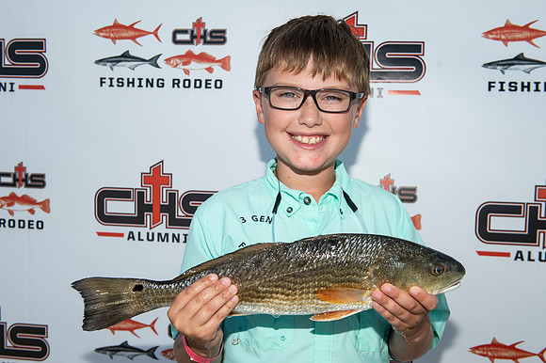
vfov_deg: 30.5
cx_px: 273
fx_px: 667
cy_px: 182
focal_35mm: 44
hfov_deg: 44.5
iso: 50
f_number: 8
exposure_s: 1/160
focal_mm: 44
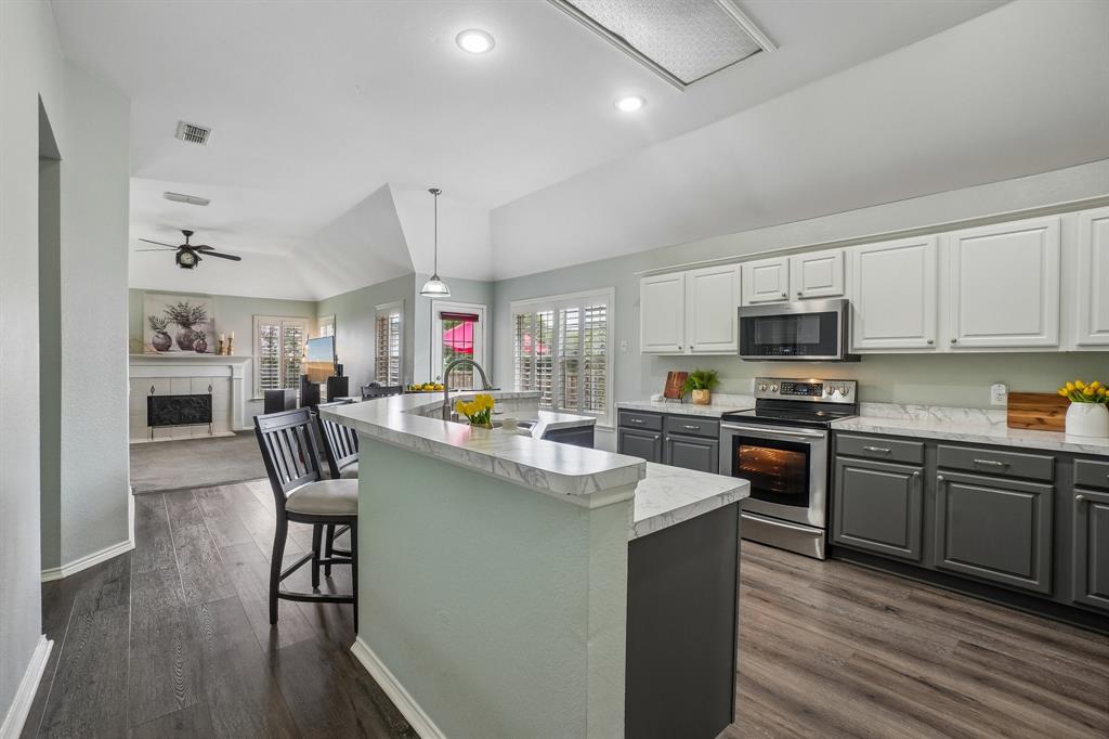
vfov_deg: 77.3
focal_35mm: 15
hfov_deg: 100.4
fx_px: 462
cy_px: 370
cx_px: 554
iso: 400
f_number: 8
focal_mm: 10
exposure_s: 1/15
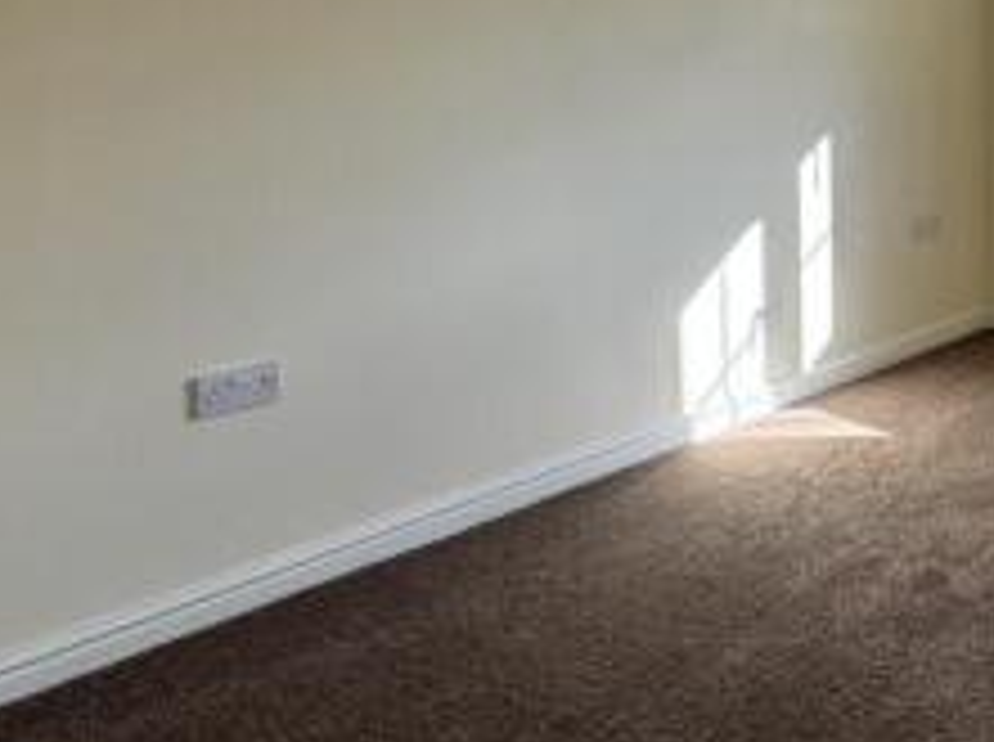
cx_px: 1059
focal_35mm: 37
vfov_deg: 36.3
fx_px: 1061
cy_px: 83
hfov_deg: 41.4
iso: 40
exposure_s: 1/186
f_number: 2.2
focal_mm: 2.22
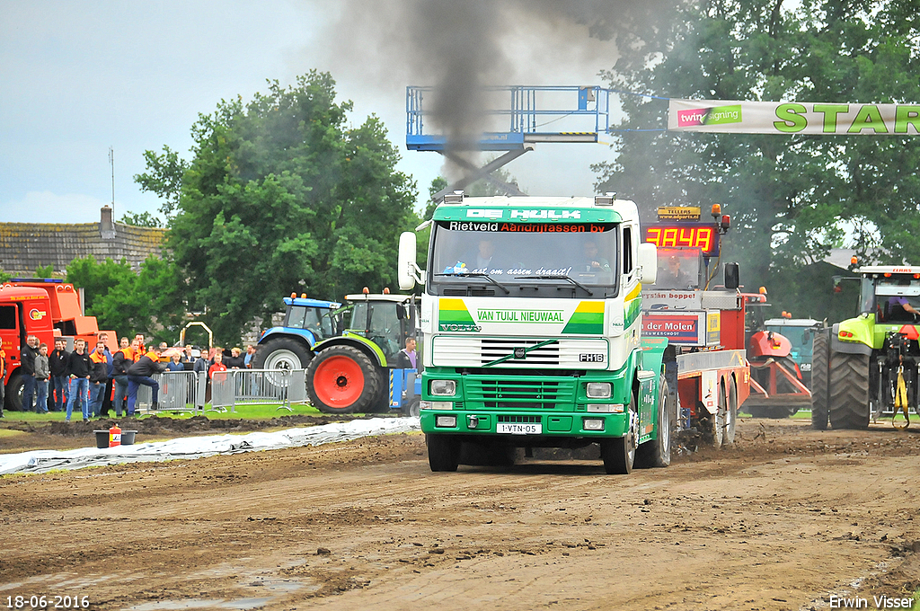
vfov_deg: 6.8
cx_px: 460
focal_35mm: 202
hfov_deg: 10.2
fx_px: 5168
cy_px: 306
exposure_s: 1/250
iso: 1000
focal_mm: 135
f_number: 5.6
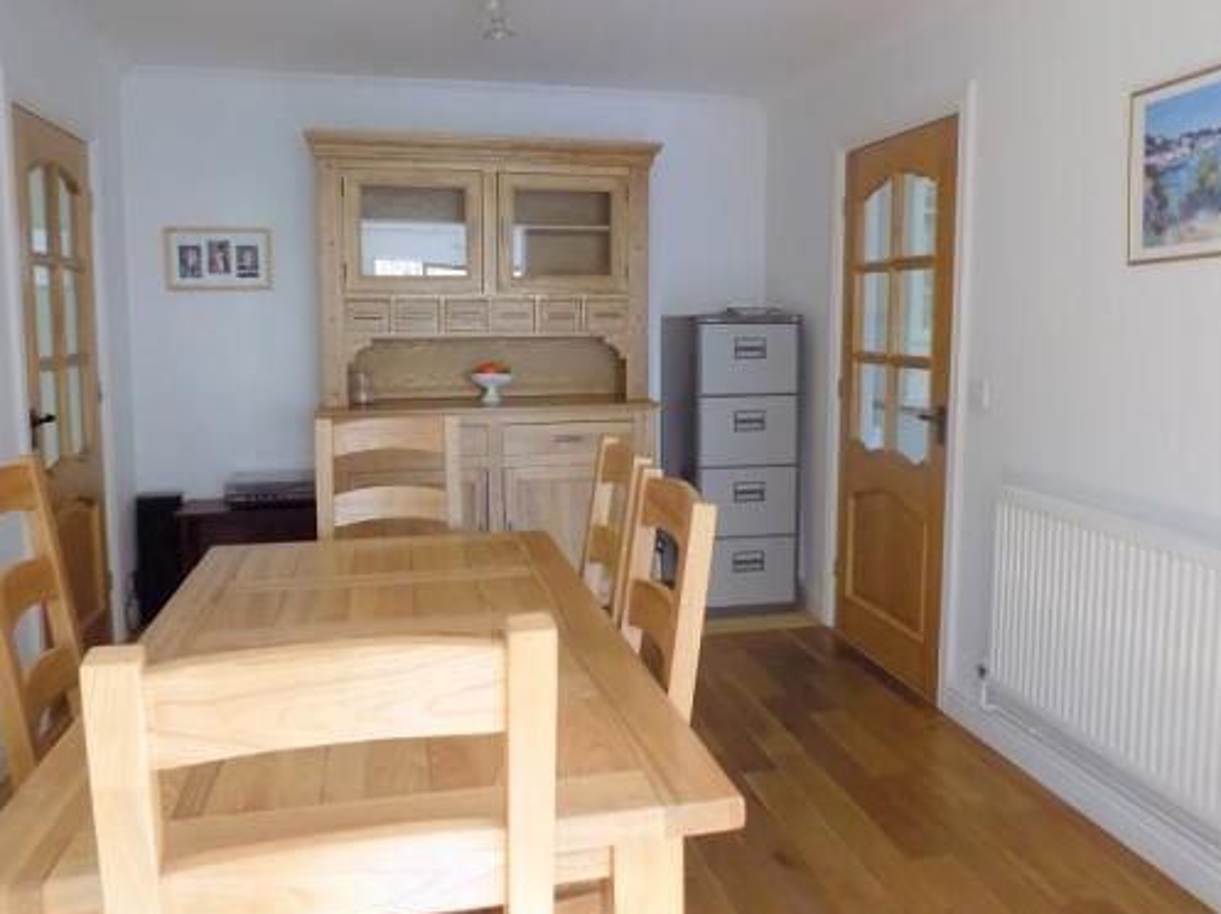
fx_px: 952
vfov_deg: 51.2
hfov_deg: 65.4
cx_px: 618
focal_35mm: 27
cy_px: 419
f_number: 3.1
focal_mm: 4
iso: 250
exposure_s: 1/30
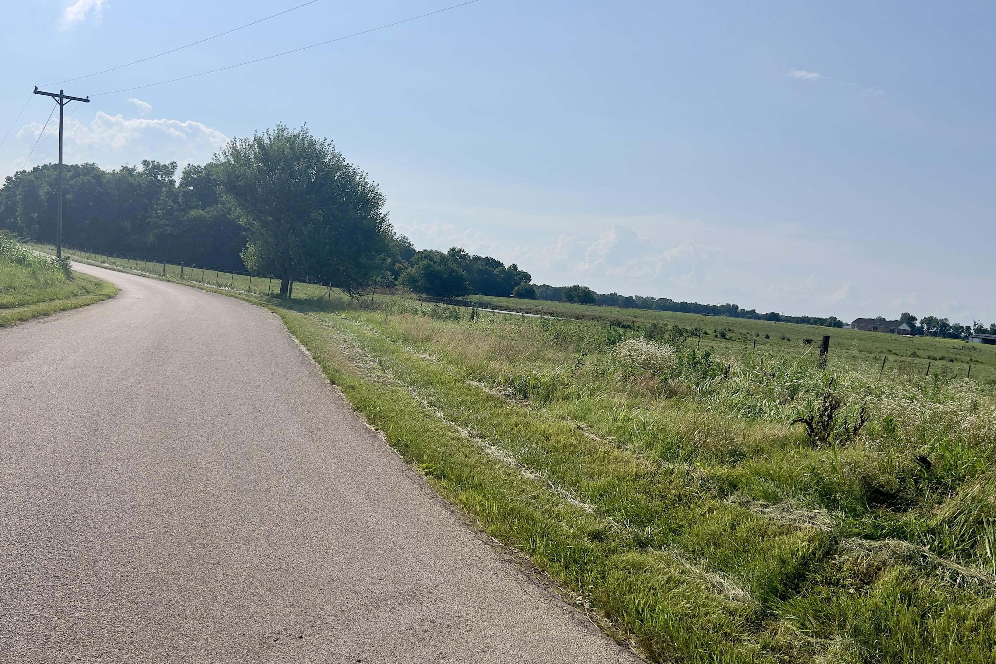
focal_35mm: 30
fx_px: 830
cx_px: 485
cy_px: 336
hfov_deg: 61.9
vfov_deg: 43.6
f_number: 1.5
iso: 50
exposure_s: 1/11364
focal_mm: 5.7
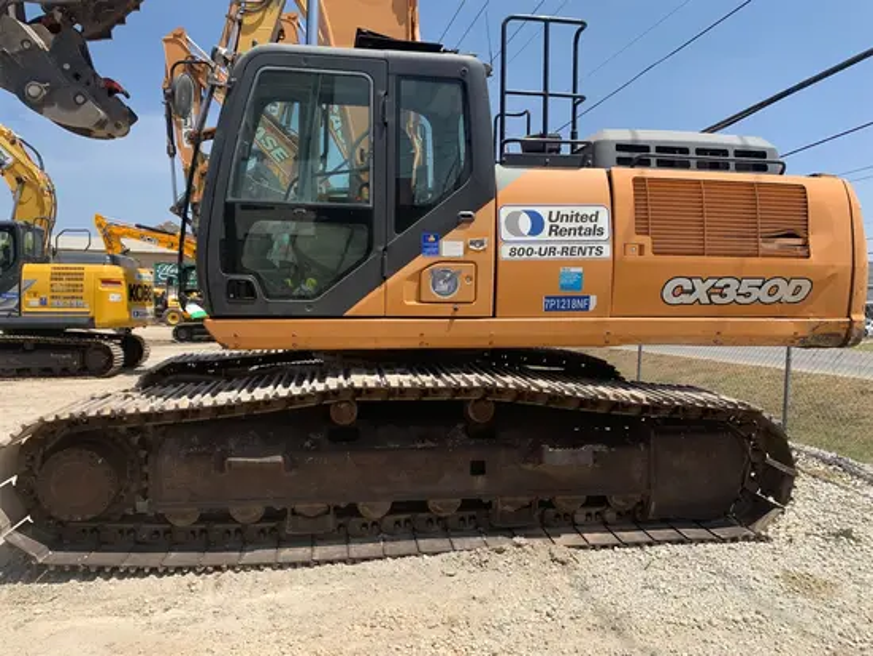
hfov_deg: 67.3
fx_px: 656
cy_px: 328
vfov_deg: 53.1
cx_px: 436
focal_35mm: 26
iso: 25
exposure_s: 1/2257
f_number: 1.8
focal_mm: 4.25
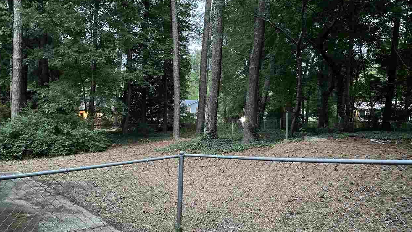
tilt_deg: -5.6
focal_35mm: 29
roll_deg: -1.7
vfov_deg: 39.9
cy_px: 144
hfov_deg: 66.1
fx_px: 317
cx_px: 207
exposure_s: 1/7
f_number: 1.6
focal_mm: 4.2
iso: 640
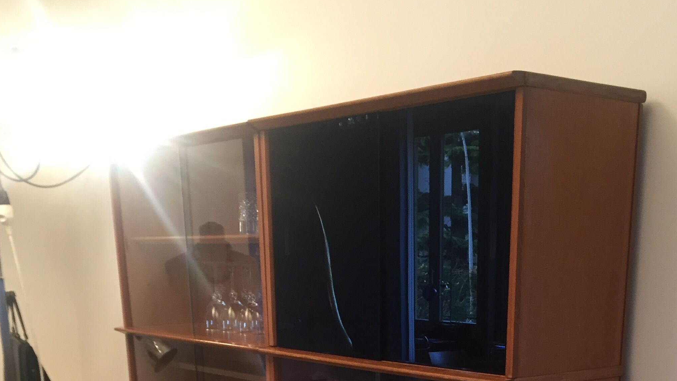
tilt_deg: -17.8
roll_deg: +0.6
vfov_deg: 20.8
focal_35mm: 51
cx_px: 390
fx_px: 915
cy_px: 531
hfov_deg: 40.5
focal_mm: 4.15
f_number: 2.2
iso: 160
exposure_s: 1/33
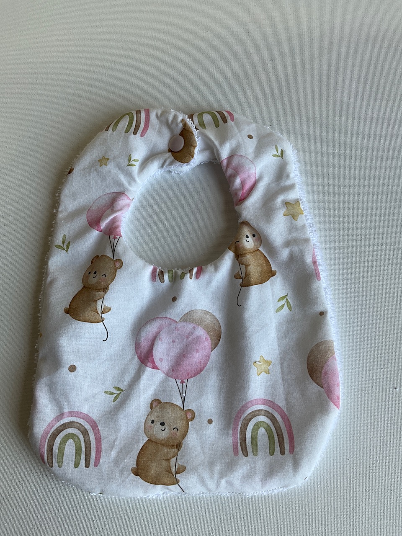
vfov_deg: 61.7
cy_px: 268
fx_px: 449
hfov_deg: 48.2
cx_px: 201
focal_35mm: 29
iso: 16
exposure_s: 1/106
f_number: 1.8
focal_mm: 3
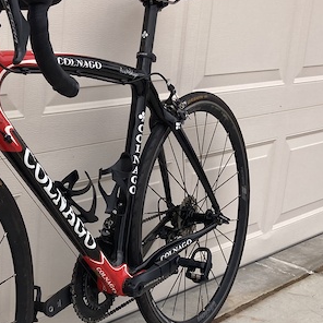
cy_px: 219
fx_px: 707
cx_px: 55
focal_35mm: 67
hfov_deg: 25.2
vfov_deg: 25.6
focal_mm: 3.99
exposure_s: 1/1372
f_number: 1.8
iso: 20
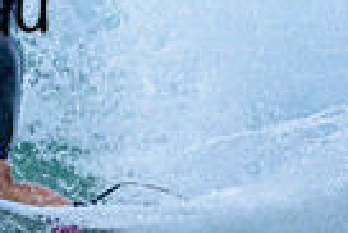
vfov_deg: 0.3
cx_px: -121
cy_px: 55
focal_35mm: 3982
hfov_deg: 0.5
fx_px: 38533
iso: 360
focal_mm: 800
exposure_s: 1/3200
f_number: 6.3
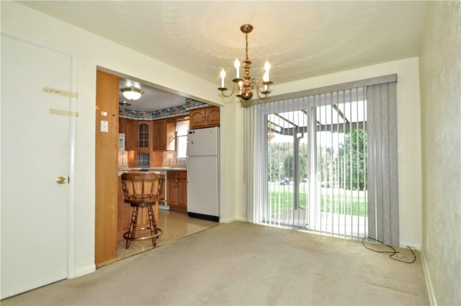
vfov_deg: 69.5
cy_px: 153
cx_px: 230
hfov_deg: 92.5
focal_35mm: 17
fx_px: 221
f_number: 4.5
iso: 320
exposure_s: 1/80
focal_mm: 11.5
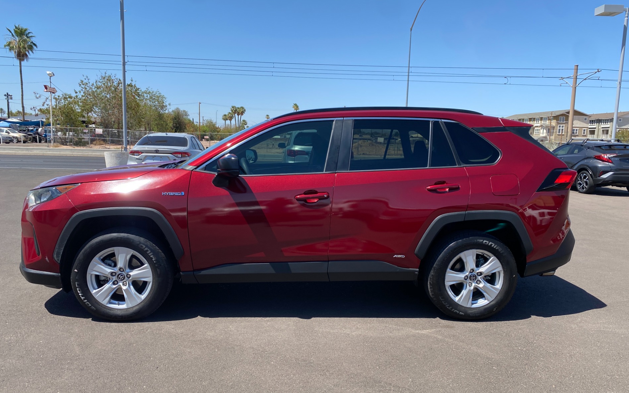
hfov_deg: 66.5
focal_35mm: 28
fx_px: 480
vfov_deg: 44.5
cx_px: 313
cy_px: 210
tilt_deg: -8.1
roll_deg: -2.3
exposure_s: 1/1996
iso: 32
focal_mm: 4.25
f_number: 1.8
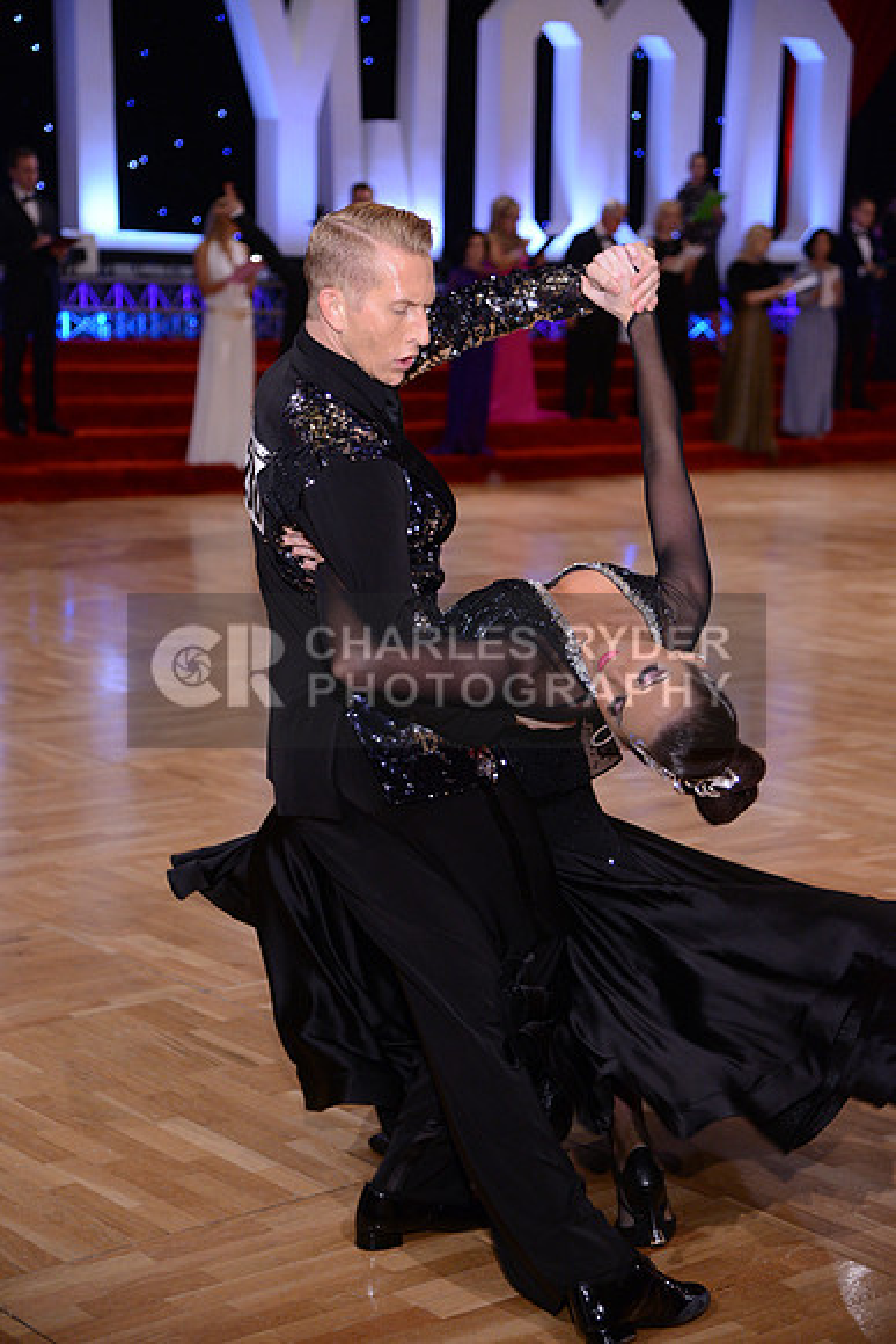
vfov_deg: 30.5
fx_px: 2462
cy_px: 672
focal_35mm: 66
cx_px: 448
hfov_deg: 20.6
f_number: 4
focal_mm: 66
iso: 1600
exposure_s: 1/250
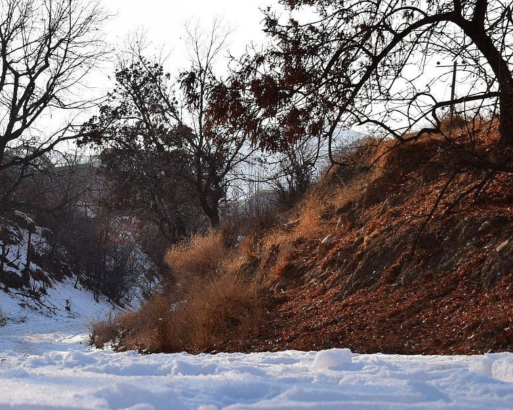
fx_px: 1487
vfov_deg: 15.7
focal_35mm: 98
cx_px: 54
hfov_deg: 19.2
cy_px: 270
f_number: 11
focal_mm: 34
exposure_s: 1/500
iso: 320
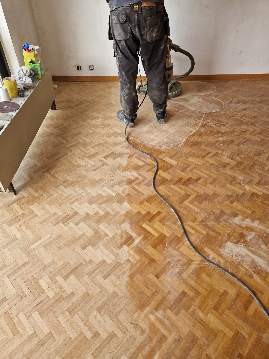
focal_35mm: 23
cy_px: 180
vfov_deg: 73.9
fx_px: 238
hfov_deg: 58.9
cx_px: 134
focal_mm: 5.4
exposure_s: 1/180
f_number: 1.8
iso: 50
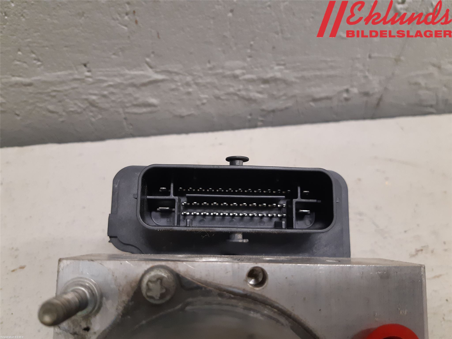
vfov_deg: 53.1
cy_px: 170
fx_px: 339
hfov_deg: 67.3
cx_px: 226
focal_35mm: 26
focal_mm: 3.93
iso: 200
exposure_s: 1/50
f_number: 1.7
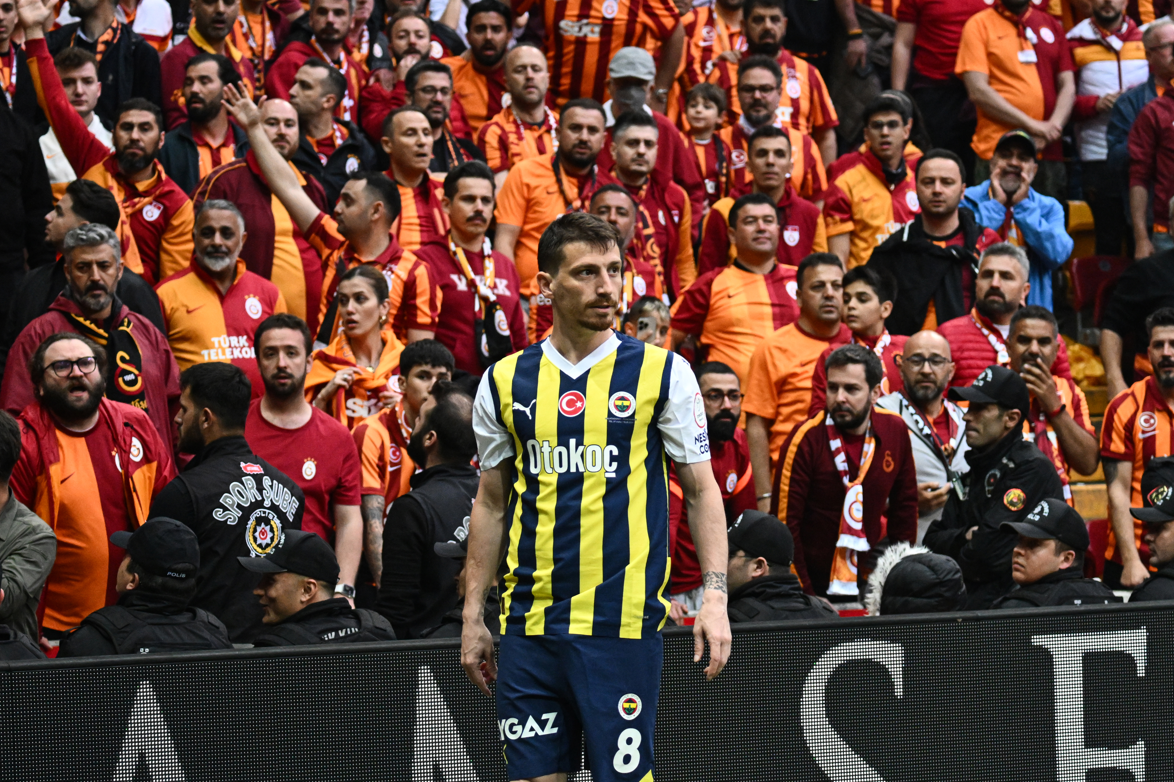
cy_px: 388
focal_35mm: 179
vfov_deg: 7.7
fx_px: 5836
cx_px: 610
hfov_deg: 11.5
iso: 4000
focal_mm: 115
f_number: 4.5
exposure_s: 1/1000
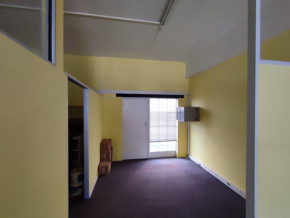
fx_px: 134
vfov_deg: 78.2
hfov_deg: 94.5
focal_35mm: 16
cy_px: 109
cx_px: 145
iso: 329
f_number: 2.2
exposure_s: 1/50
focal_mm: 1.65
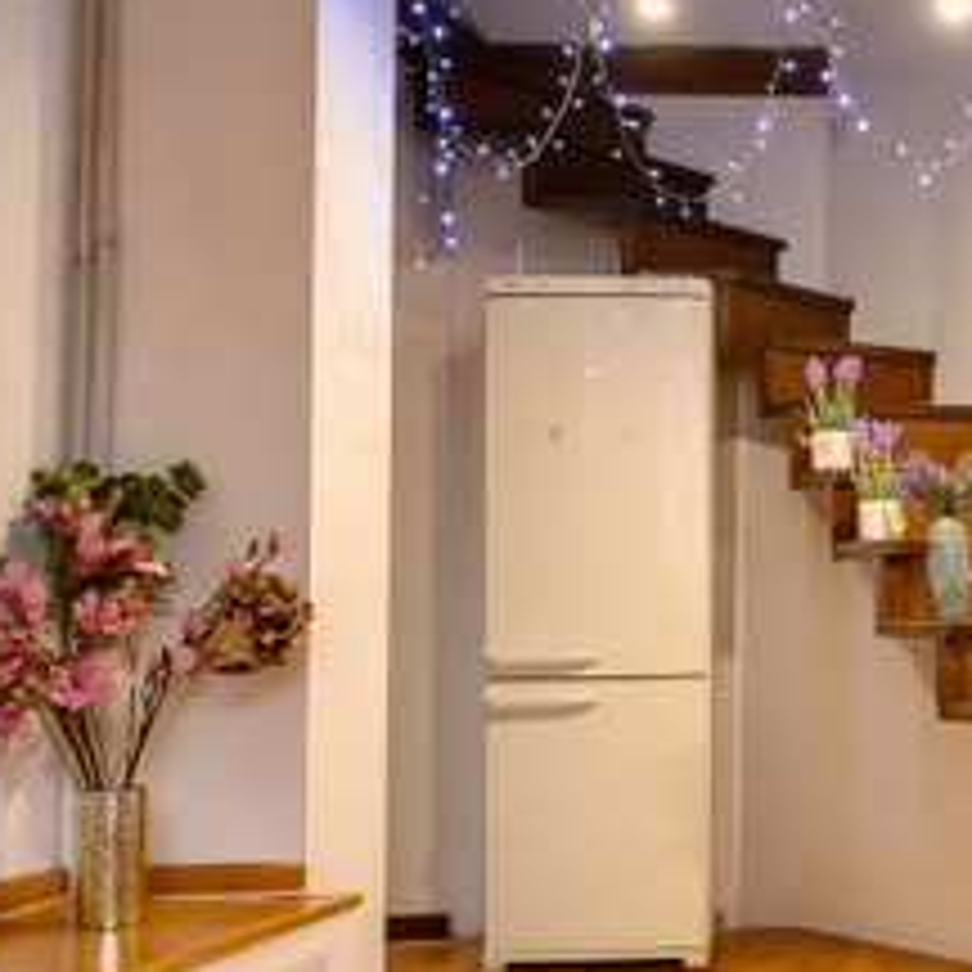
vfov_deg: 30.0
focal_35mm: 57
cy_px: 563
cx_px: 1105
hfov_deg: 27.2
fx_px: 1811
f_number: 2.8
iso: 4000
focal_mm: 24
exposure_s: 1/320
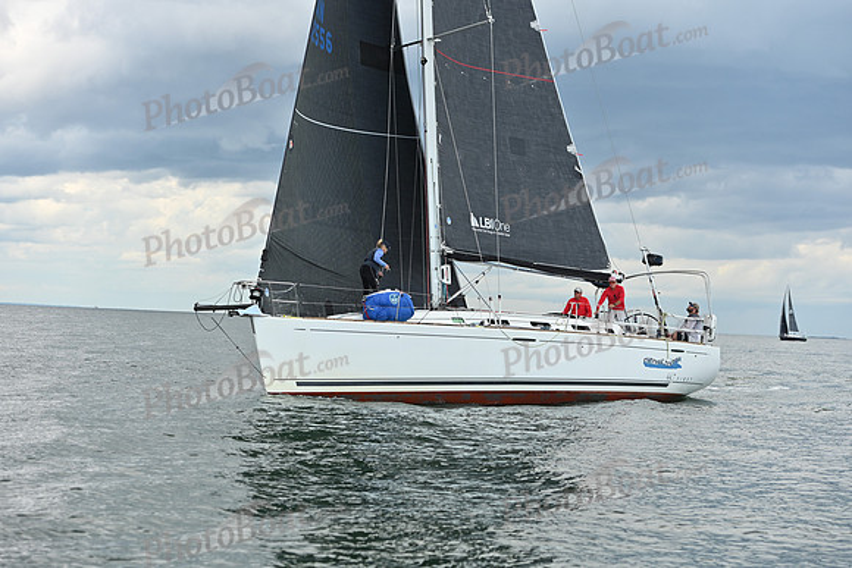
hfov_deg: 28.8
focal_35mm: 70
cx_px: 426
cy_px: 284
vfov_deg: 19.5
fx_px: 1657
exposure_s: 1/640
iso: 250
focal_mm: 70
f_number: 4
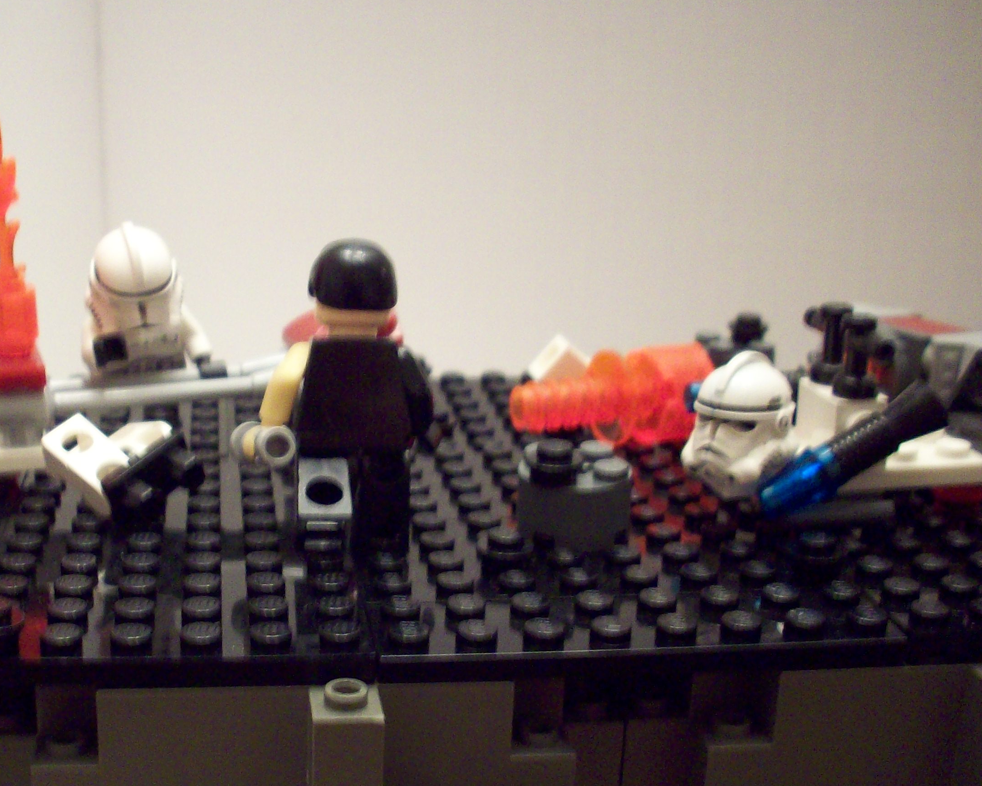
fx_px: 1482
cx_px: 346
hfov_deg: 36.4
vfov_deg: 29.6
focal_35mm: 51
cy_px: 458
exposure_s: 1/8
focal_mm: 6.2
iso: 200
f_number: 2.8
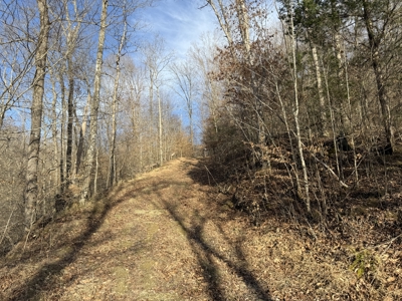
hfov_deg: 71.6
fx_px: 279
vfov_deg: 56.8
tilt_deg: +10.9
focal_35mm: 24
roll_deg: +1.9
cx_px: 201
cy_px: 150
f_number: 1.78
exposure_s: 1/2299
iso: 80
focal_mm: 6.76
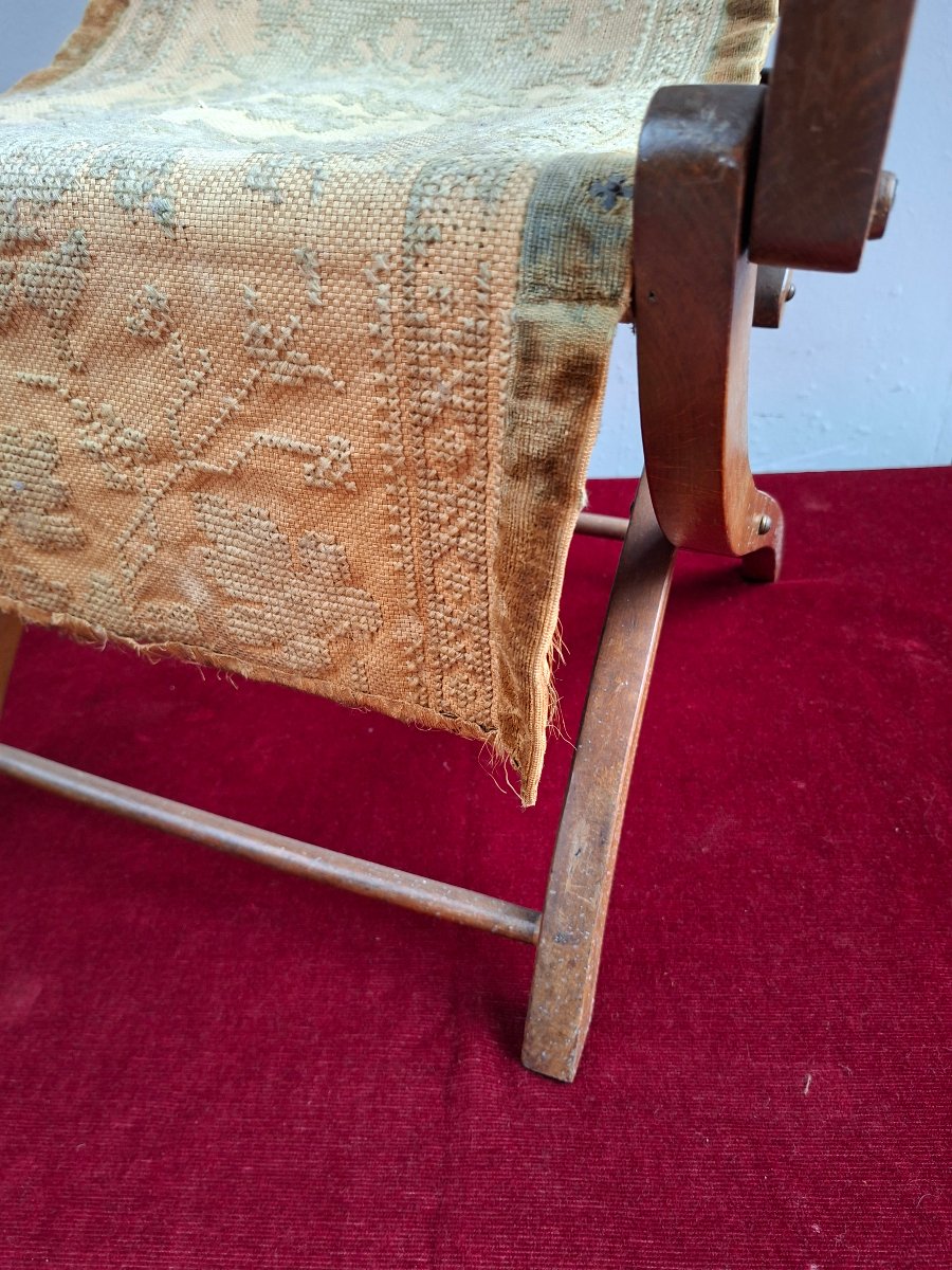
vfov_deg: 73.9
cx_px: 476
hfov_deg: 58.9
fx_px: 843
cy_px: 635
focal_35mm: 23
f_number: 1.8
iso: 250
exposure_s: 1/100
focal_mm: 5.54
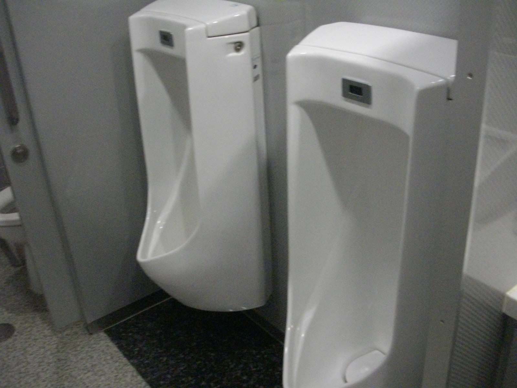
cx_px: 258
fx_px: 553
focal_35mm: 37
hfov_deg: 50.1
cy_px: 194
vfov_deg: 38.7
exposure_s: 1/50
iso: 740
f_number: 2.8
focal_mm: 6.2
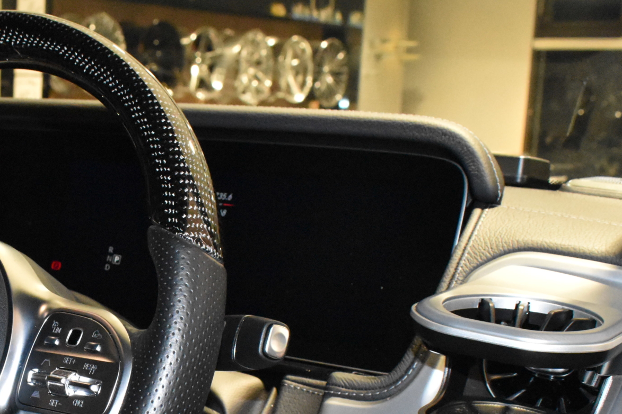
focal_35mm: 72
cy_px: 398
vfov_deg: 18.5
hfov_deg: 27.1
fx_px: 1244
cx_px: 59
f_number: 8
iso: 6400
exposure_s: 1/60
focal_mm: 22
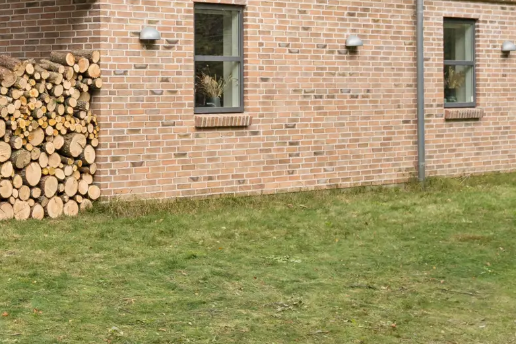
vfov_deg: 16.4
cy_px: -17
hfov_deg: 23.5
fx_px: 1161
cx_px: -50
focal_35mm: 81
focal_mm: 22
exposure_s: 1/250
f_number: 6.3
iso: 250
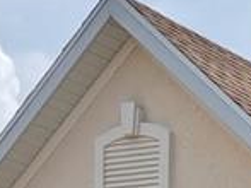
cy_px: 559
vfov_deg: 7.7
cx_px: 412
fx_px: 1210
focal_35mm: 167
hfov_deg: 11.2
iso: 50
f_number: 1.8
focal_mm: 5.23
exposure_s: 1/2304
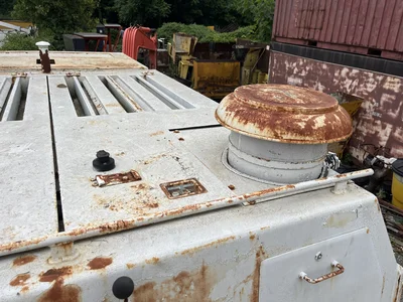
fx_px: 303
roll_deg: +1.1
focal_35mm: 26
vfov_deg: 53.1
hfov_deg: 67.3
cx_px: 202
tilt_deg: -26.3
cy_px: 151
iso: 50
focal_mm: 5.1
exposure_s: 1/4149
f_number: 1.6
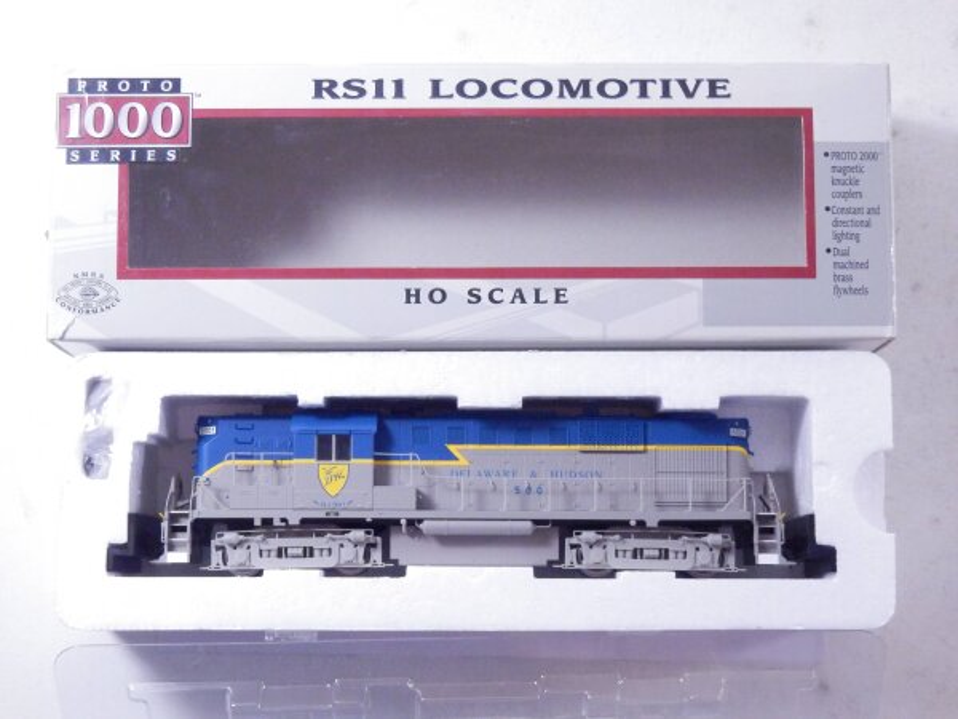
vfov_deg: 22.3
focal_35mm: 66
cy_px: 360
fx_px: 1827
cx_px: 479
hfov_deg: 29.4
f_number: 4.4
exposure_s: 1/160
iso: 1000
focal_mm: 11.9
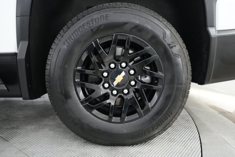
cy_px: 78
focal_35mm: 27
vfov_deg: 47.9
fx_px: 176
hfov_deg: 67.4
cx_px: 118
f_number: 2.8
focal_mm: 27
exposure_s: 1/160
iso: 8000
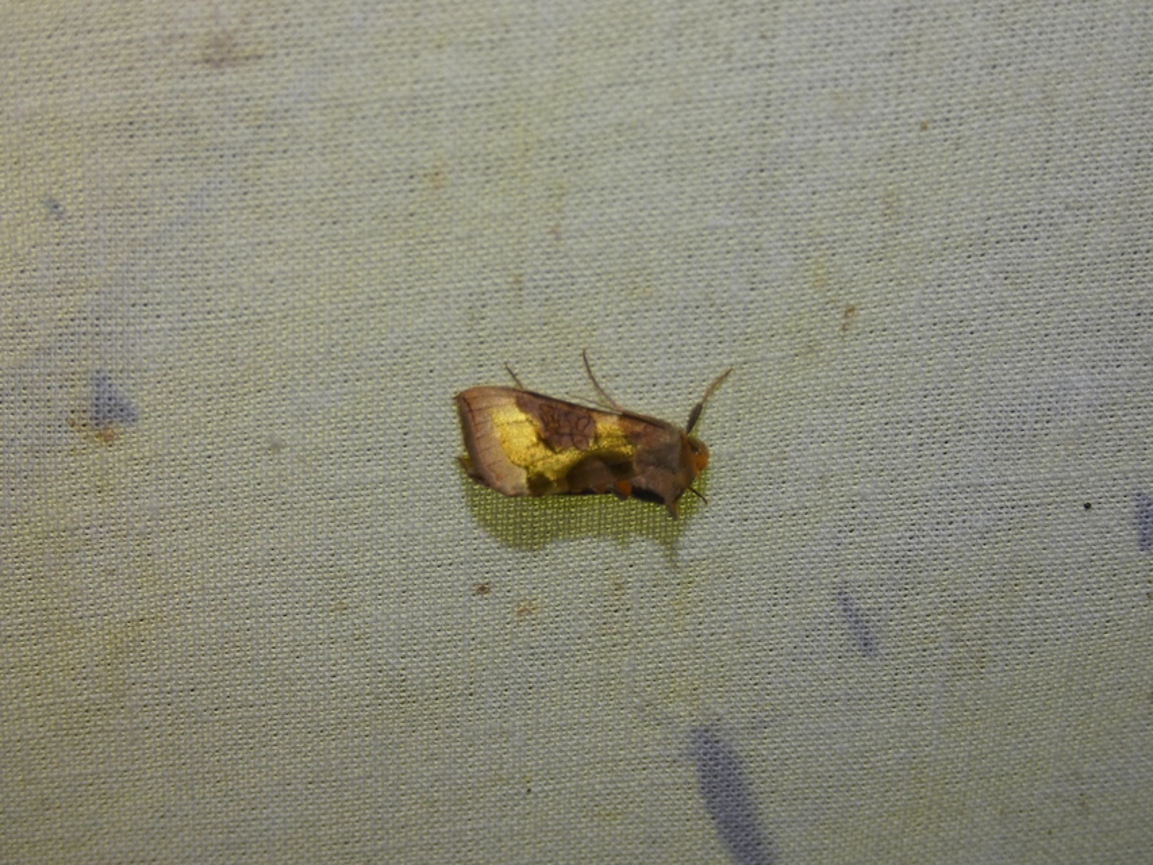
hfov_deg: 19.3
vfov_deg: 14.5
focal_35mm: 102
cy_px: 432
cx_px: 576
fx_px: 3398
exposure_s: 1/60
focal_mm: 18.3
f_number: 4.9
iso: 80
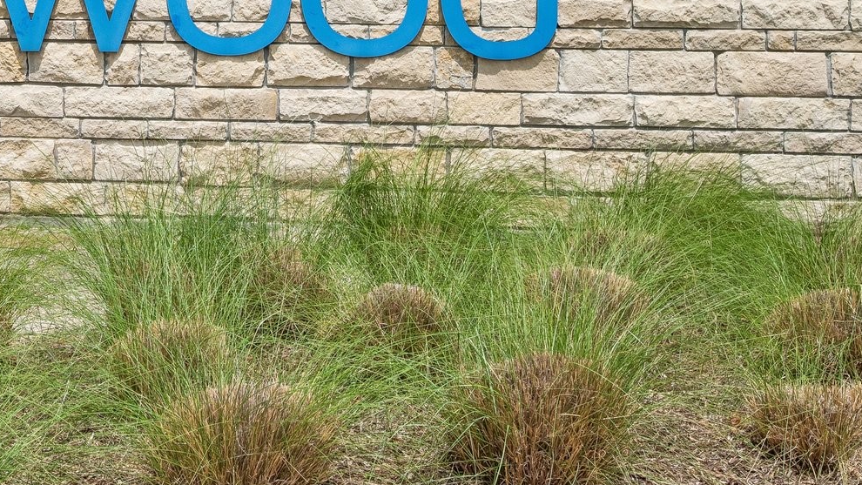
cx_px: 17
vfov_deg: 18.1
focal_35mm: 65
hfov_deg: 30.3
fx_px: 1486
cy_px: -5
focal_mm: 30
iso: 400
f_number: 8
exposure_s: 1/2000
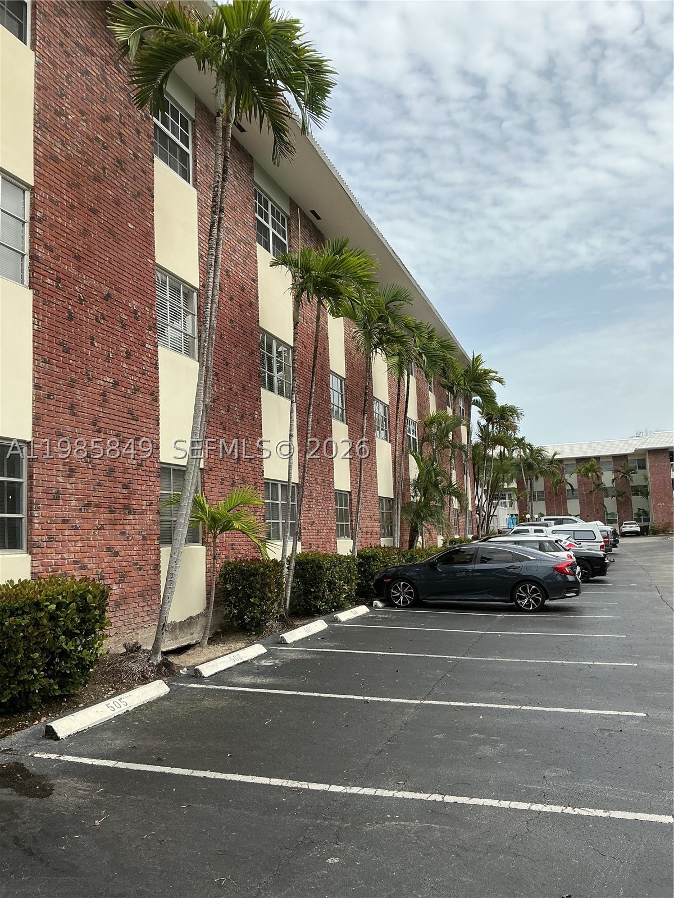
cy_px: 449
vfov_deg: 61.7
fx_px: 753
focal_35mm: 29
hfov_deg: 48.2
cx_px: 337
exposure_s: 1/1730
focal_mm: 3
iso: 25
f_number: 1.8
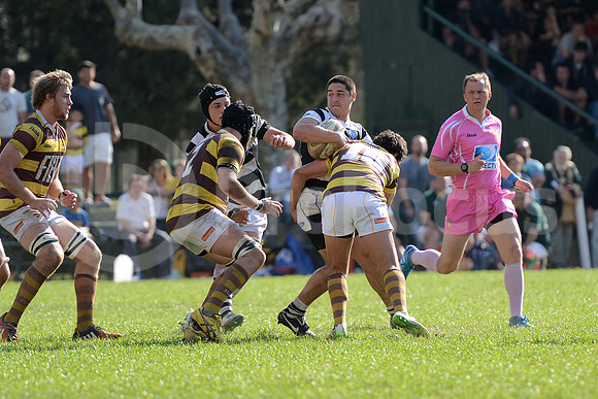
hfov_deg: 7.4
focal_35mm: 280
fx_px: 4652
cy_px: 200
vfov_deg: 4.9
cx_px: 299
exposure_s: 1/800
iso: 320
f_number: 4
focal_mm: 280
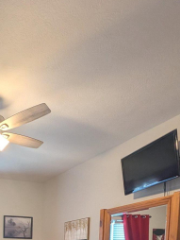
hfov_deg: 35.3
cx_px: -22
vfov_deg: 40.3
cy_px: 280
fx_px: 235
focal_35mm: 34
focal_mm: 1.95
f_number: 2.2
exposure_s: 1/24
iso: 72
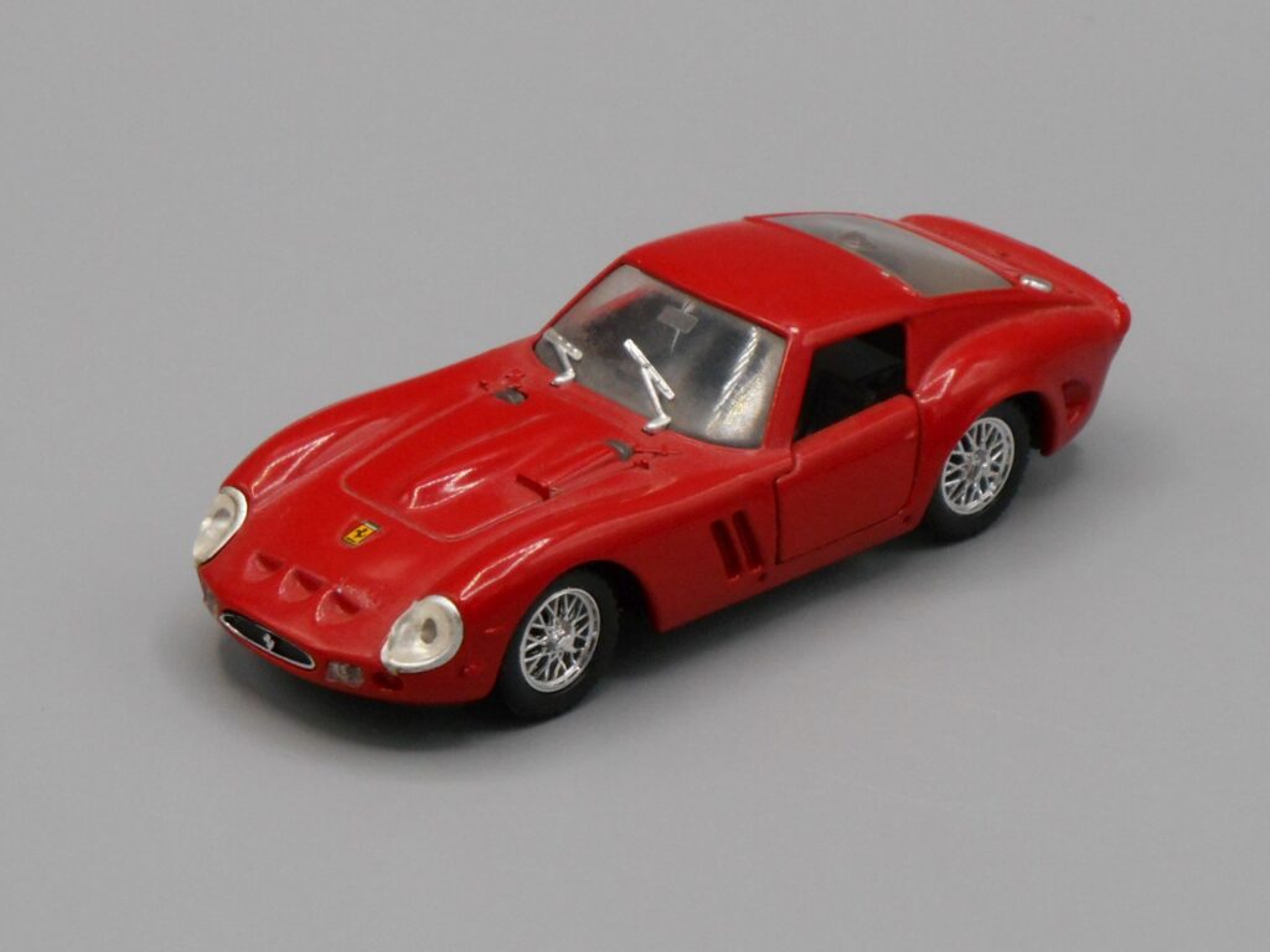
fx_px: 3852
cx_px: 635
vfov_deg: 14.1
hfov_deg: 18.7
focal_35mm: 105
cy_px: 476
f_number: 5.1
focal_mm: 18.8
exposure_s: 1/250
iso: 320
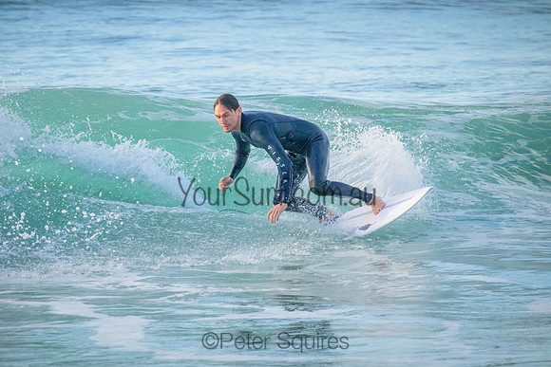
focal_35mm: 640
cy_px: 184
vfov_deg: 2.1
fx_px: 9797
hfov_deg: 3.2
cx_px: 276
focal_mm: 640
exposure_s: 1/2000
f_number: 11
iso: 5600
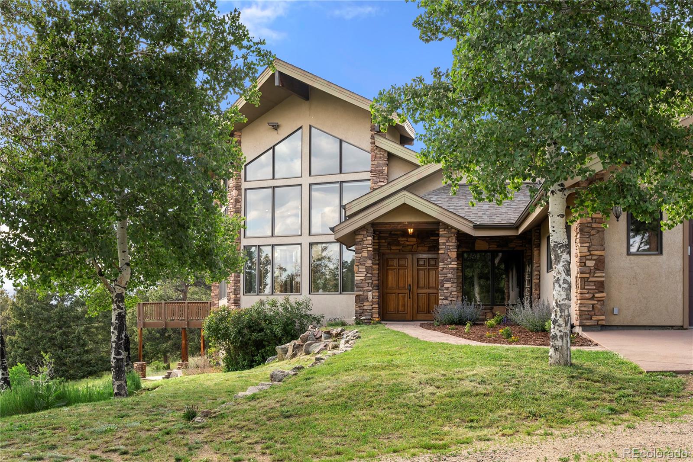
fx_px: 797
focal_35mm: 41
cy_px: 231
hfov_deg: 47.0
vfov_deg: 32.4
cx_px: 346
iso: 80
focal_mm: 41.4
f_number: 7.1
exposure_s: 1/25
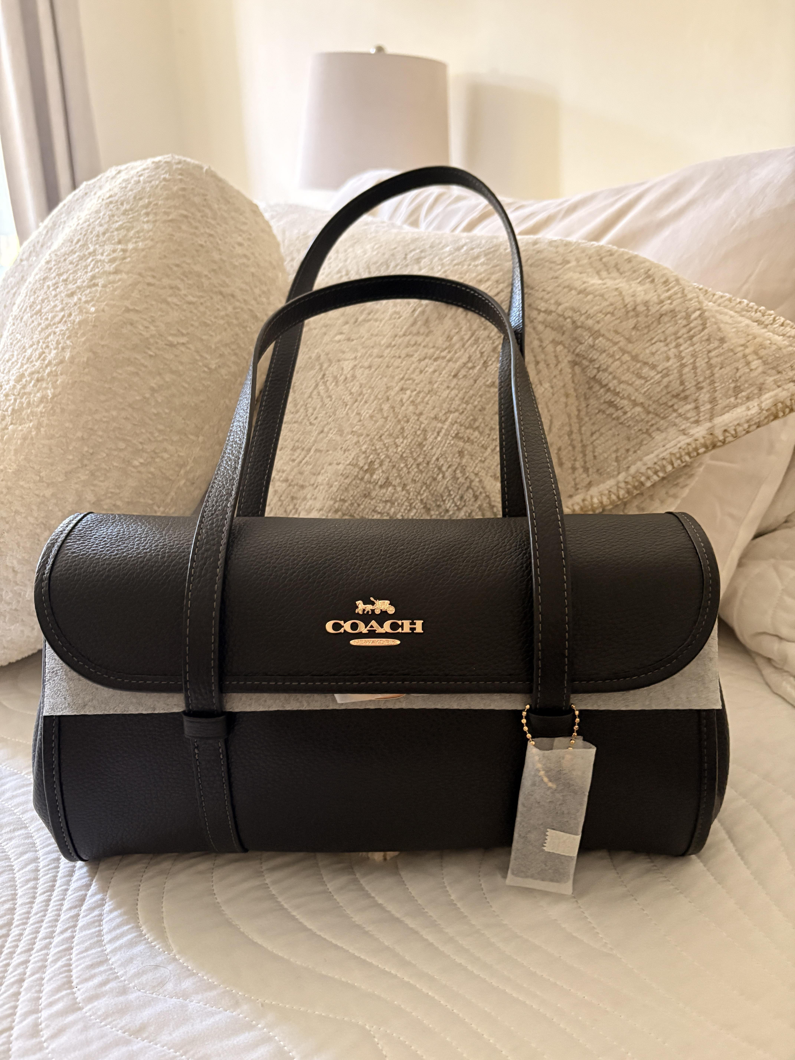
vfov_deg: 67.3
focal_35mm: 26
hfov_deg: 53.1
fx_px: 796
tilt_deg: -22.8
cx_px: 398
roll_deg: +1.0
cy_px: 530
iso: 640
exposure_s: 1/37
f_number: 1.6
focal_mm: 5.96
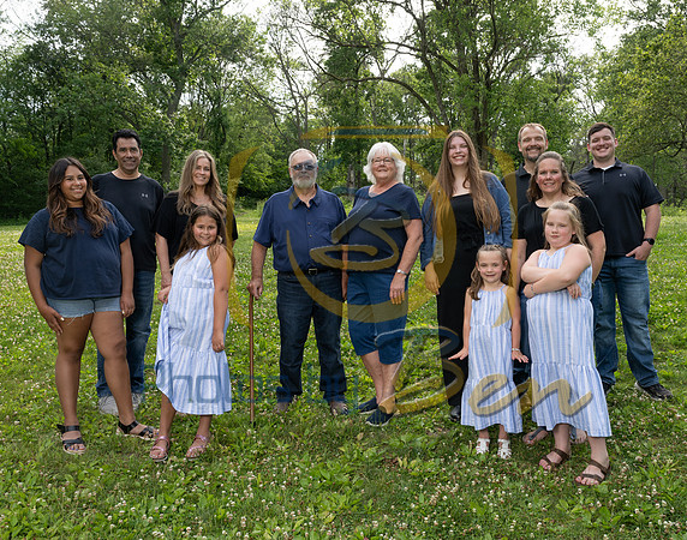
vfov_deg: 43.9
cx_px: 377
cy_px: 249
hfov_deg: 54.2
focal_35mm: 33
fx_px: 669
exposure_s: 1/200
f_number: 7.1
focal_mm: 25.5
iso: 200
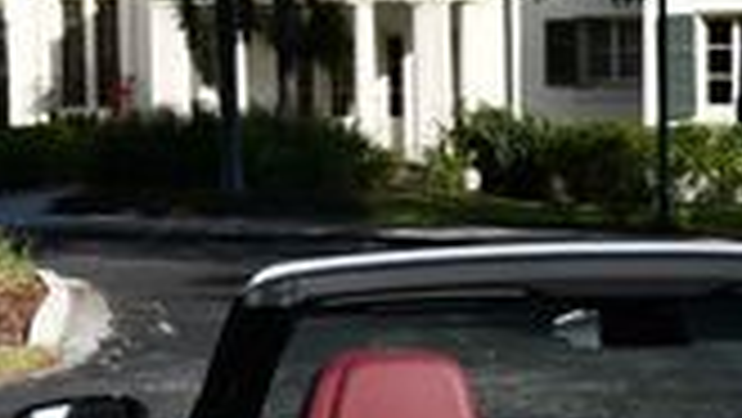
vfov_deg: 5.7
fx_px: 4173
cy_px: 683
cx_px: 531
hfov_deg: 10.1
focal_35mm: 212
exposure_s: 1/250
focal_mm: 26
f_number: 8
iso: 100
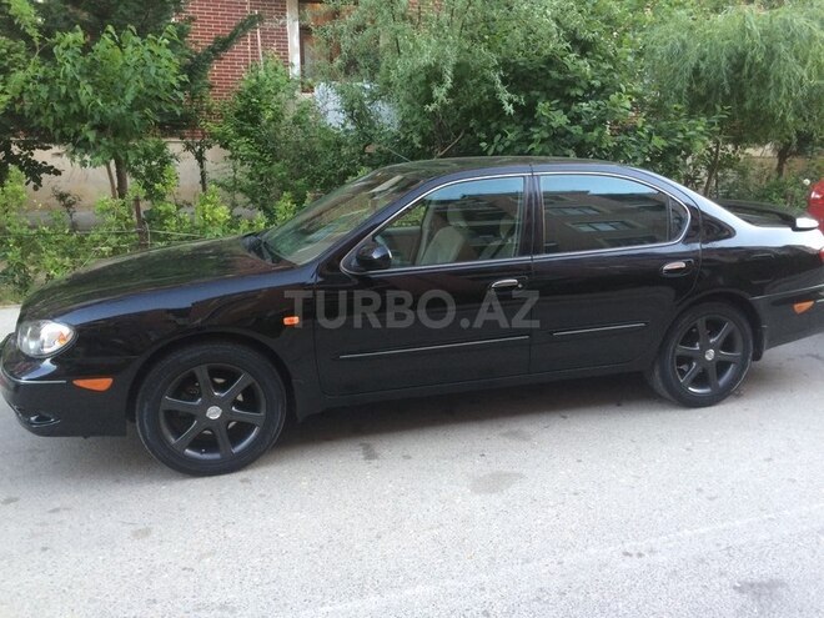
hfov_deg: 61.7
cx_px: 412
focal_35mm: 29
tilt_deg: -15.4
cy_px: 309
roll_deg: +0.2
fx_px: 690
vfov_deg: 48.2
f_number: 2.2
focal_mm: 4.15
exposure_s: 1/33
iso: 100
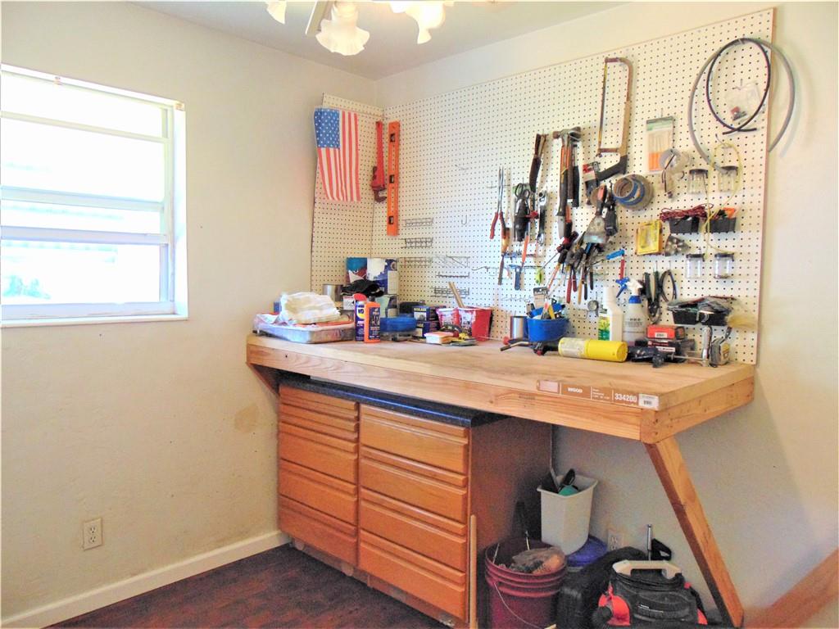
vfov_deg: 54.9
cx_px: 420
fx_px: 606
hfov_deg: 69.4
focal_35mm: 25
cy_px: 314
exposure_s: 1/30
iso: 400
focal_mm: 4.5
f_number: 3
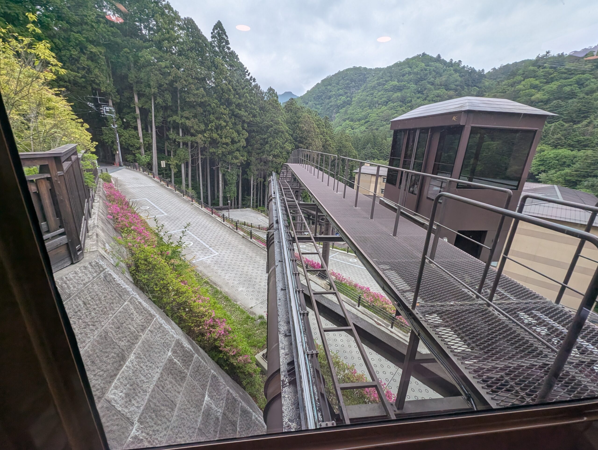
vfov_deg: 90.1
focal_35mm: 13
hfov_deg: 106.1
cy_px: 225
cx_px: 299
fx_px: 225
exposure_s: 1/340
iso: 49
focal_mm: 1.95
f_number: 2.2
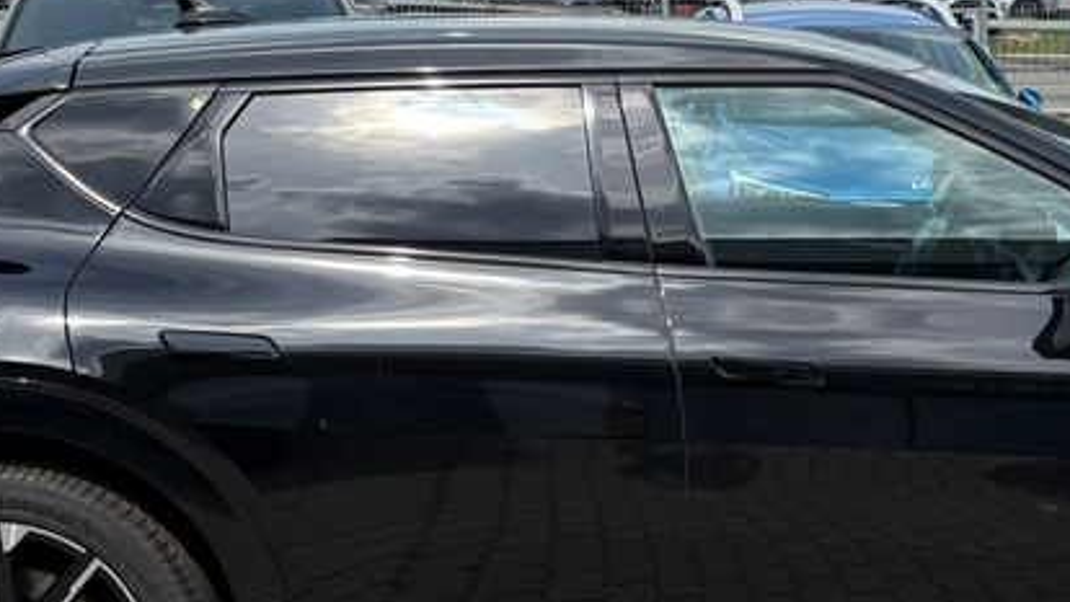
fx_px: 1986
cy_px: 377
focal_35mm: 70
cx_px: 726
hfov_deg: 29.9
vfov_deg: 17.2
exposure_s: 1/2208
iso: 50
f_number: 1.6
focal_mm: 5.96
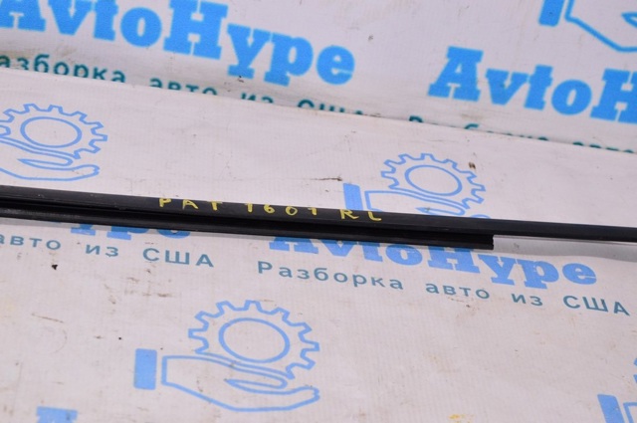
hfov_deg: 24.6
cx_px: 318
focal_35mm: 82
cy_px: 212
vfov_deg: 16.5
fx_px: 1458
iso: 1600
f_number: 8
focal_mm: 55
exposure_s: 1/160
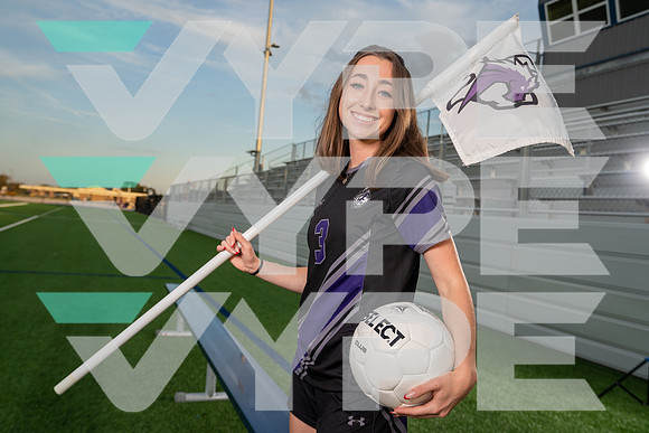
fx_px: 577
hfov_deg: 58.7
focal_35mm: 32
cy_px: 216
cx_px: 324
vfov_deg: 41.1
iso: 320
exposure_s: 1/400
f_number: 5
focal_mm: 32
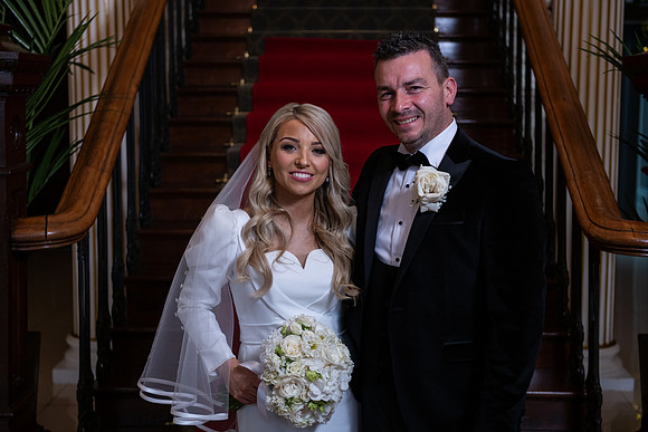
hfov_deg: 34.5
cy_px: 216
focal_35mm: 58
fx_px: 1044
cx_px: 324
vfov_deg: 23.4
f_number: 3.5
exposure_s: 1/160
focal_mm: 58
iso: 500
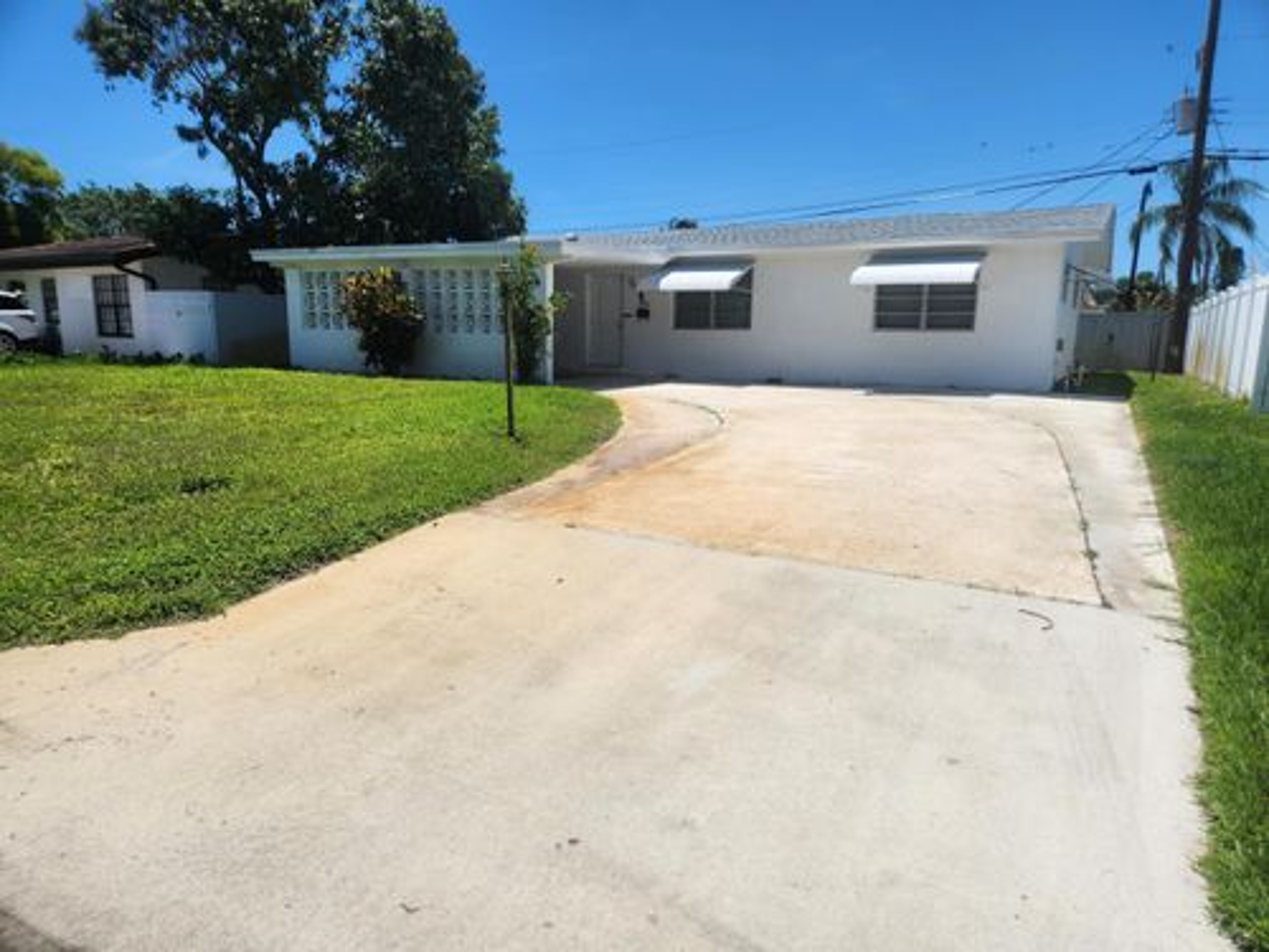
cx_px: 634
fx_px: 843
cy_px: 476
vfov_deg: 58.9
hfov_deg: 73.9
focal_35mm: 23
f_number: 1.8
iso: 20
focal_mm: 5.4
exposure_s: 1/3050
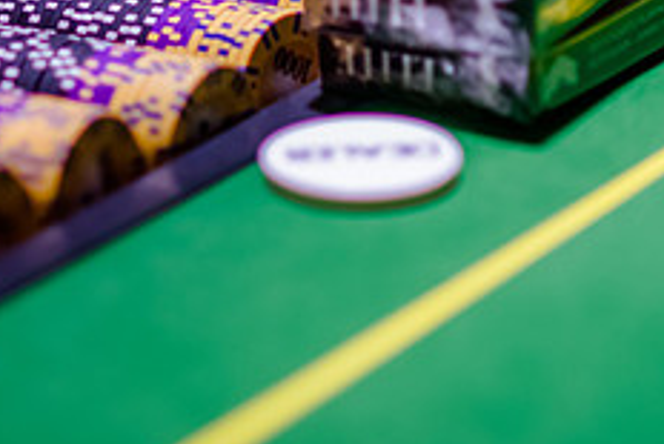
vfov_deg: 4.9
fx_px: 5131
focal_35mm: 278
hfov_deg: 7.4
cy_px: -9
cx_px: 173
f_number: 2
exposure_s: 1/1000
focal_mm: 105
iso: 1600
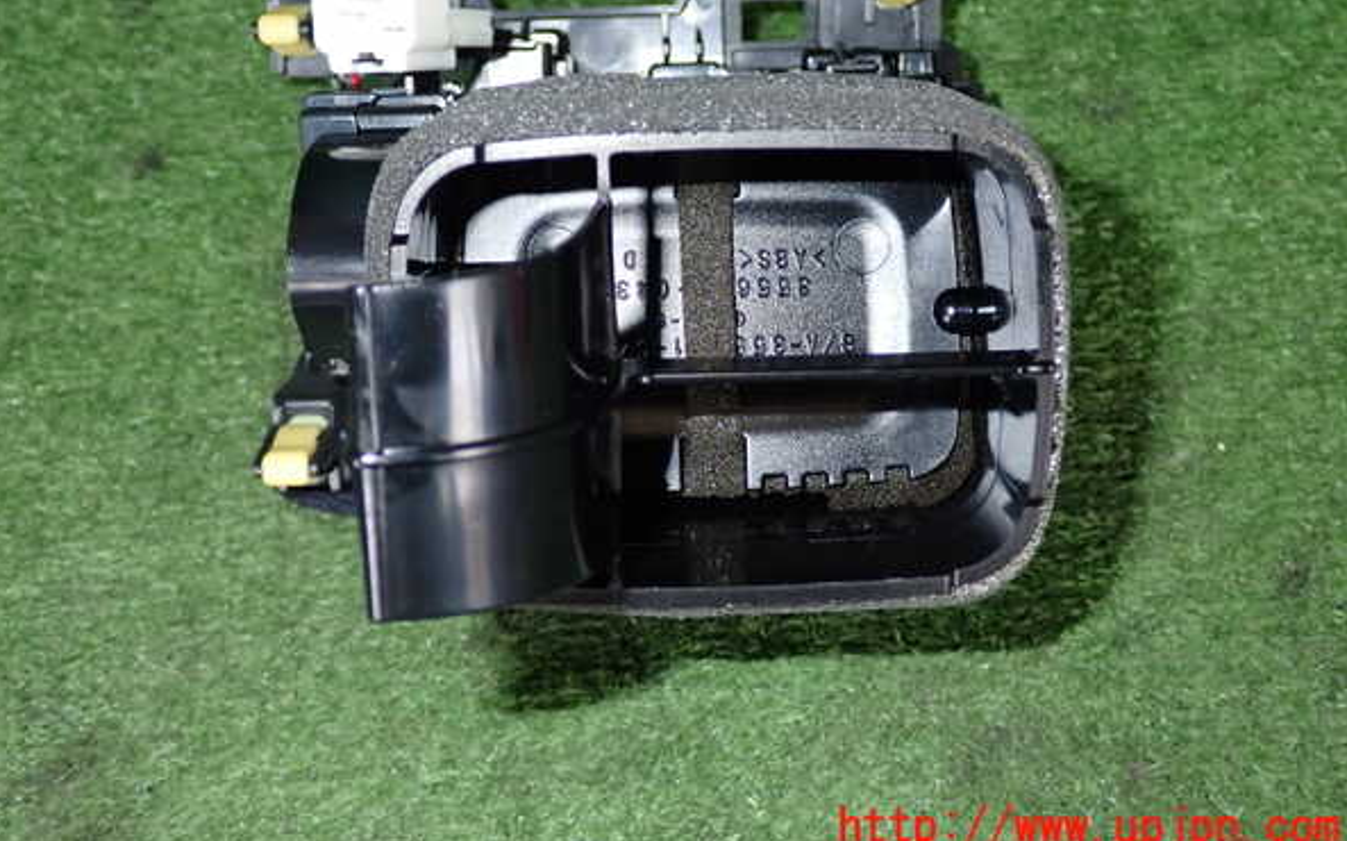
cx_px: 670
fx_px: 1614
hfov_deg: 45.3
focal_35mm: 44
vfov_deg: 29.1
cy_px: 345
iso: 640
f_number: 8
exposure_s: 1/40
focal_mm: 7.31
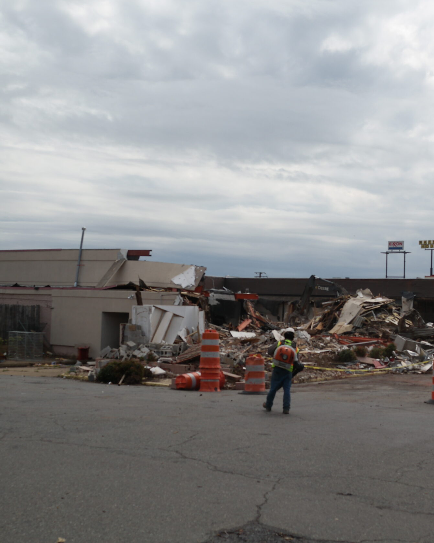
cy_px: 274
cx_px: 249
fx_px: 690
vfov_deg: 42.9
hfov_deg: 34.8
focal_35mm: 43
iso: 100
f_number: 8
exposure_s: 1/400
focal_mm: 20
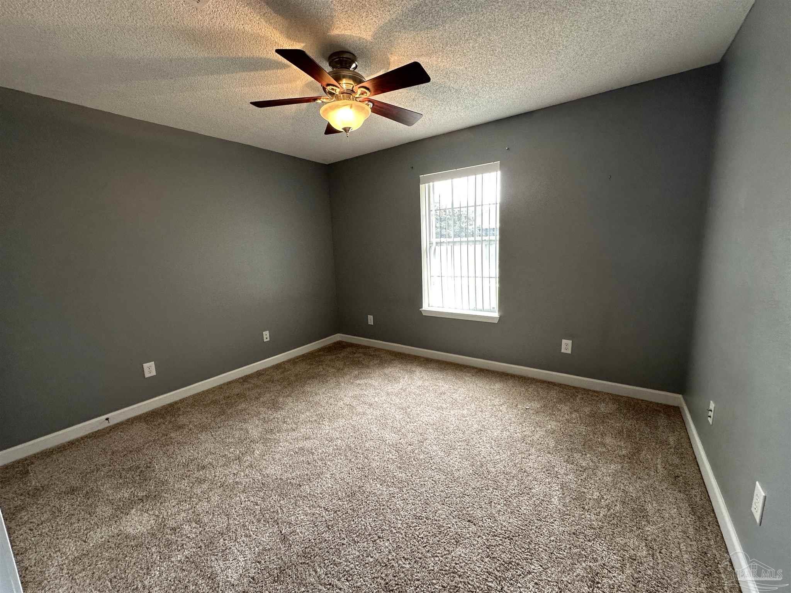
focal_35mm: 14
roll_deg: +2.3
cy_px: 296
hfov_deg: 102.1
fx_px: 320
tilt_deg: -8.3
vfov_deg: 85.7
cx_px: 396
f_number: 2.2
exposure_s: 1/120
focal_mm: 2.22
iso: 125
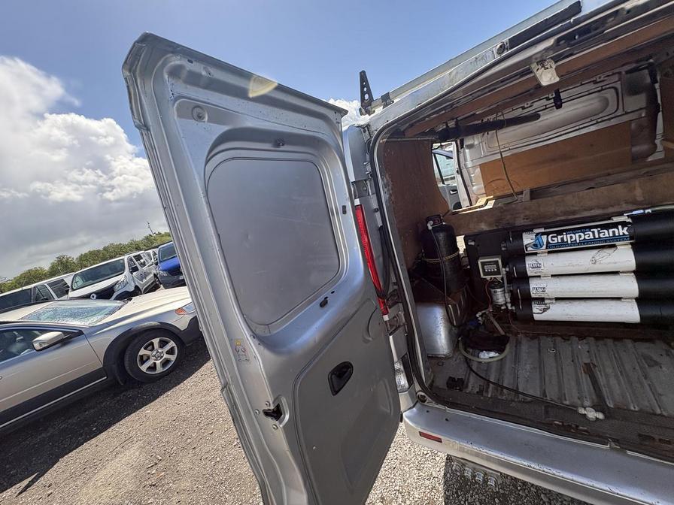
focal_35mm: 14
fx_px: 273
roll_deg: +14.8
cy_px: 252
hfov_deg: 102.1
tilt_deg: -3.4
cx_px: 337
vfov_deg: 85.7
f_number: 2.2
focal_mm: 2.22
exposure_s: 1/707
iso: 64
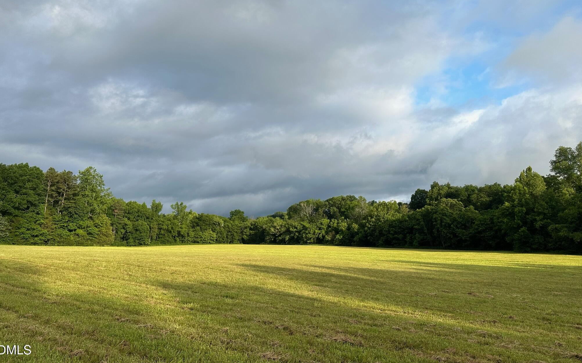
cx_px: 293
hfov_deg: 70.4
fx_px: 412
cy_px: 148
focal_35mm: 26
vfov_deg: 47.3
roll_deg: -0.2
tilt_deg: +10.9
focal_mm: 6.86
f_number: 1.78
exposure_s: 1/2353
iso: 80
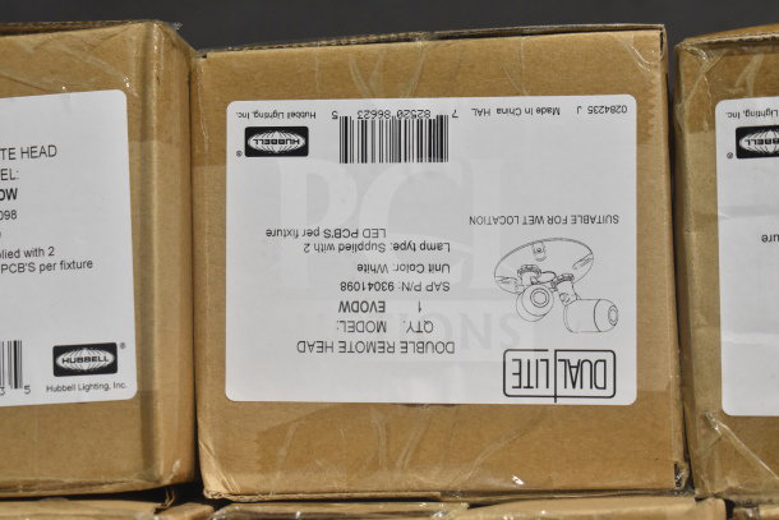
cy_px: 260
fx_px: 1786
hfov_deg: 24.6
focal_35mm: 82
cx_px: 390
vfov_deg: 16.6
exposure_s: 1/100
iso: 1800
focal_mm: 55
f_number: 5.6
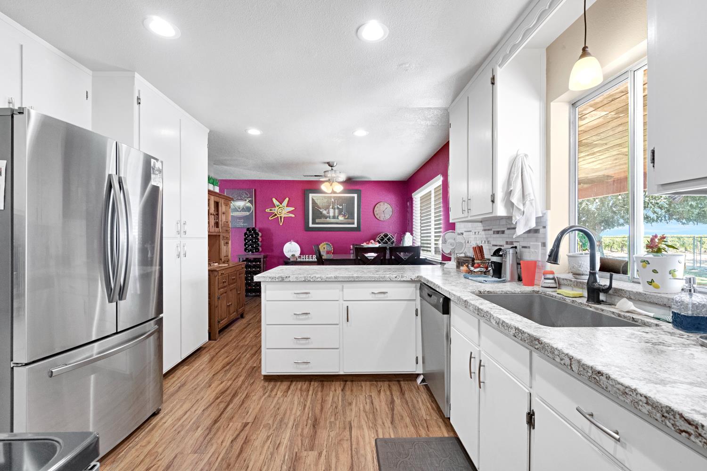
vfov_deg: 77.3
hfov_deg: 100.4
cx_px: 354
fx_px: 295
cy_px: 236
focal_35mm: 15
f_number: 8
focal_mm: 10
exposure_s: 1/10
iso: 320
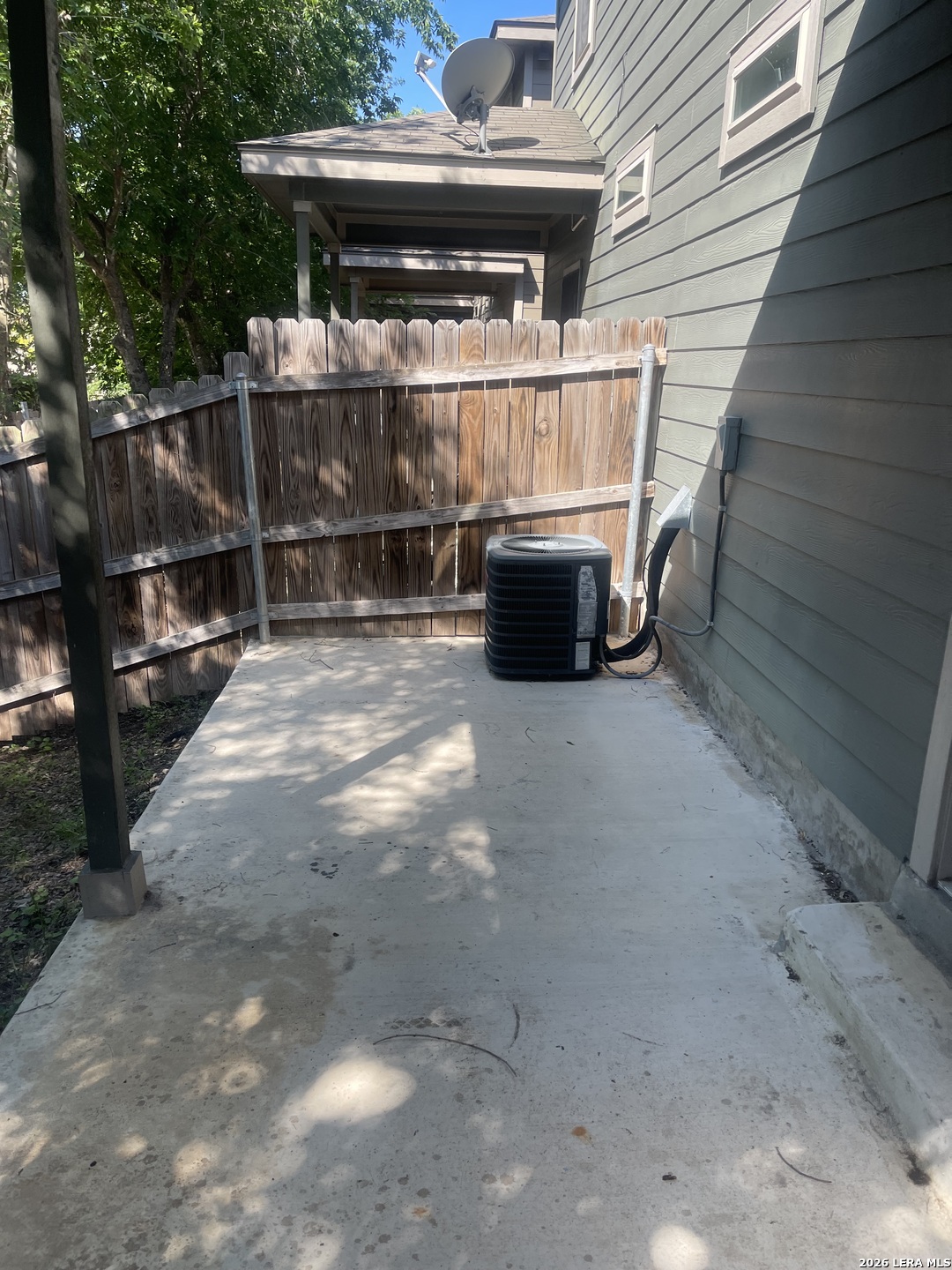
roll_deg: -0.2
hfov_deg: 54.9
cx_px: 476
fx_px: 917
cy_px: 635
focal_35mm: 25
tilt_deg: -13.1
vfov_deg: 69.4
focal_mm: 5.1
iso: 32
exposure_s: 1/676
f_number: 1.6
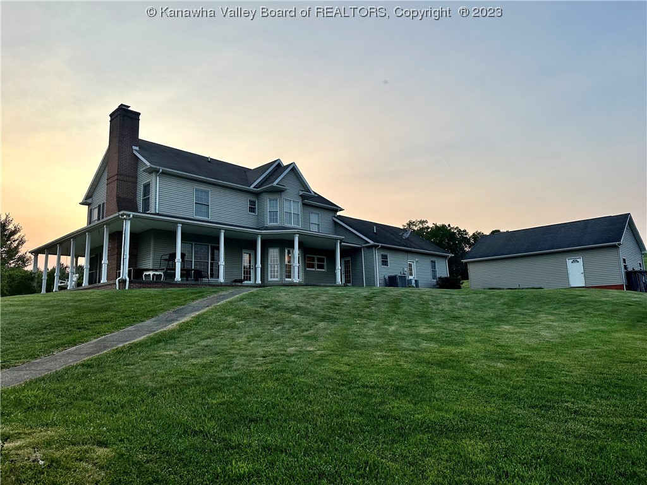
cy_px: 242
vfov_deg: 56.8
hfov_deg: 71.6
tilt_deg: +8.2
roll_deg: +1.1
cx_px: 324
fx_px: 449
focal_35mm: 24
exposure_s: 1/1453
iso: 80
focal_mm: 6.86
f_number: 1.78
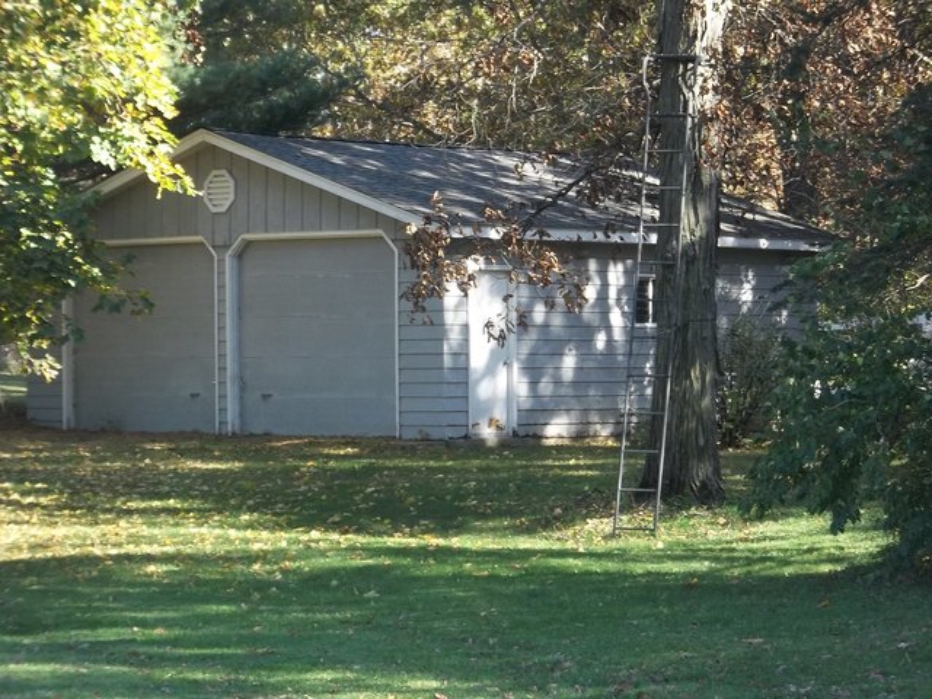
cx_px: 466
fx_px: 3635
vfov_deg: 11.0
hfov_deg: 14.6
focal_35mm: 135
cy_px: 350
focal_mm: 24.5
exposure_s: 1/60
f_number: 5.9
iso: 160
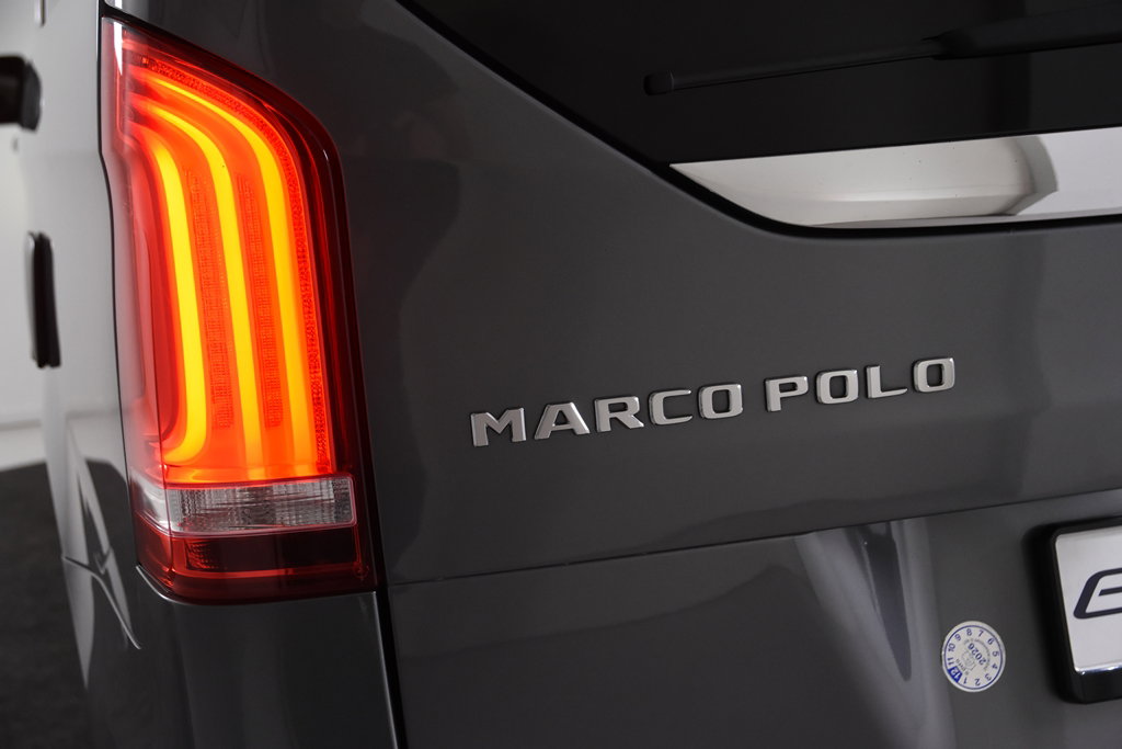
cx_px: 561
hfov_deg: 38.9
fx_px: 1590
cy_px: 374
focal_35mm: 51
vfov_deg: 26.5
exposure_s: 1/100
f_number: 5
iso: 1600
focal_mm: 34
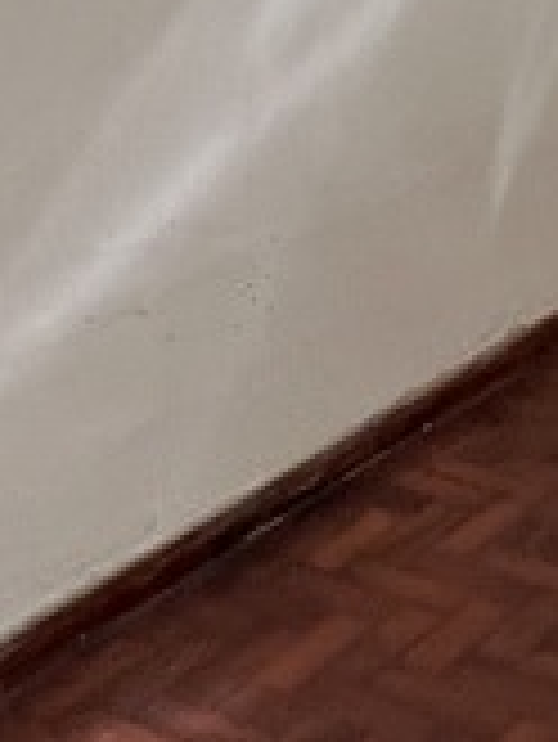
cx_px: 576
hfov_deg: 17.1
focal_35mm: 84
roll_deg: -1.1
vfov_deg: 21.0
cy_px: -241
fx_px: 1803
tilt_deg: -3.5
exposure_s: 1/100
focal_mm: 1.57
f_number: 1.8
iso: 200
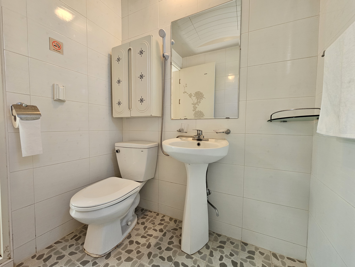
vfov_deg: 89.9
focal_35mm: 13
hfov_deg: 106.2
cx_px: 178
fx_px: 133
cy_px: 134
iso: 160
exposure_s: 1/60
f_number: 2.2
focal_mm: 2.2
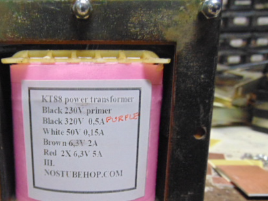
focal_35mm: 39
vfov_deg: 36.3
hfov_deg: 46.8
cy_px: 142
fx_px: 302
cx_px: 82
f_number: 3
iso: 400
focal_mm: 4.5
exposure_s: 1/40
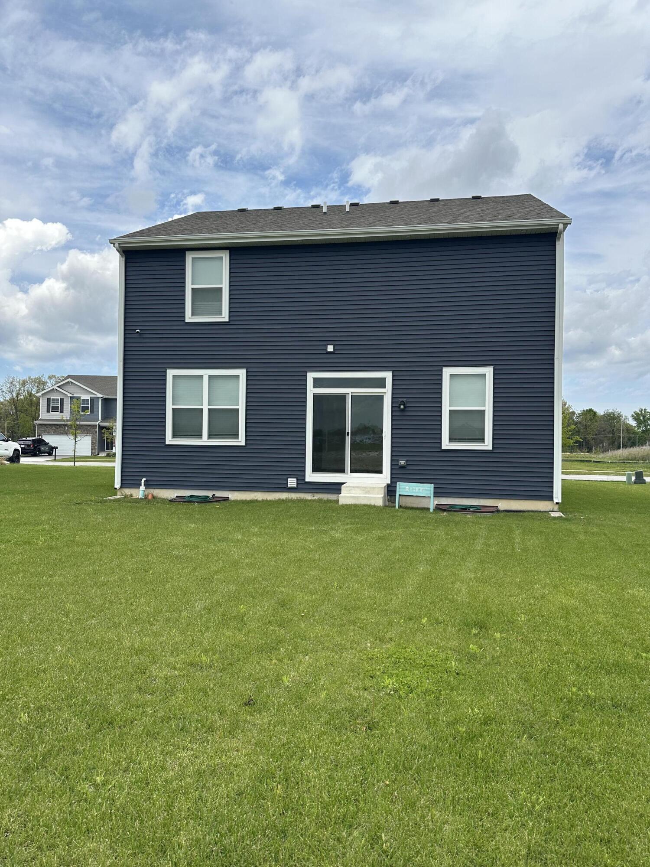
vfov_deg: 71.6
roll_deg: -1.4
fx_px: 601
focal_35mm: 24
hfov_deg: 56.8
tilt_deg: +2.0
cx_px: 325
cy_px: 434
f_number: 1.78
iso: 80
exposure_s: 1/3597
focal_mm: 6.86
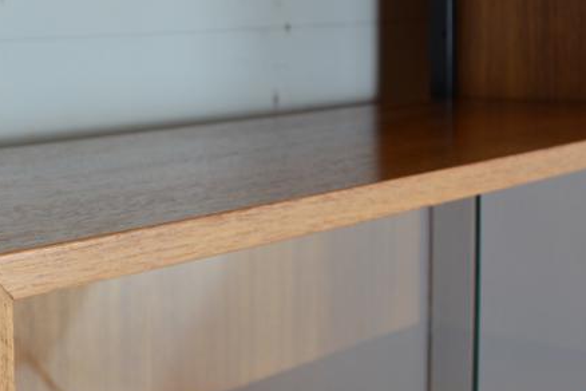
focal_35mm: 74
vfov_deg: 18.3
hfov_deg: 25.1
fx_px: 1204
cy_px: 103
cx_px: -83
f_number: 4.5
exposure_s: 1/125
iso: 160
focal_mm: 18
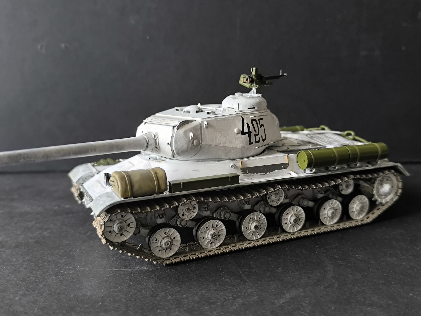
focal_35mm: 35
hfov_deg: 52.6
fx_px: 426
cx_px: 210
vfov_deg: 40.7
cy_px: 158
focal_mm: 6.14
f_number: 1.65
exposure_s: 1/50
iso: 640
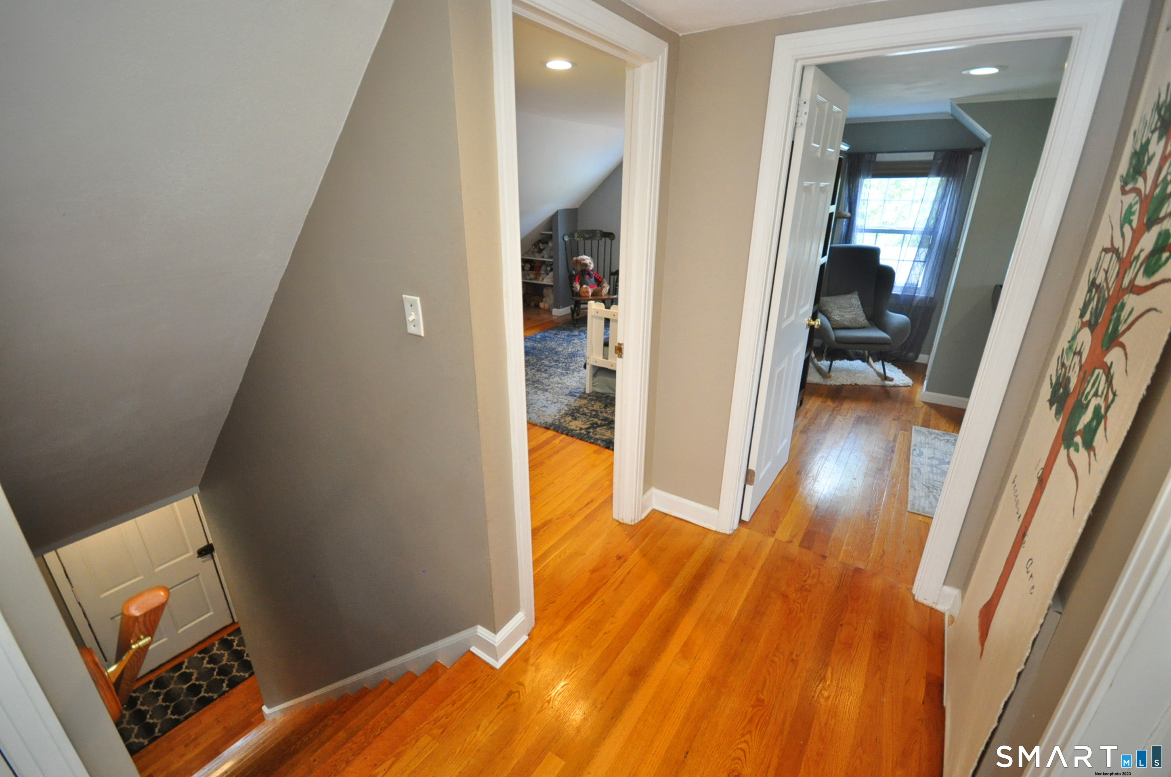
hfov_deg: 100.5
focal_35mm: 15
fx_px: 487
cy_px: 388
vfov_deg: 77.2
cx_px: 586
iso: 1250
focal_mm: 10
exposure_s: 1/100
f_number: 4
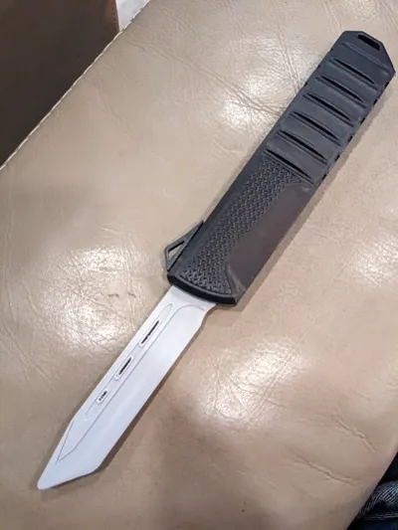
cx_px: 199
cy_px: 265
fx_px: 414
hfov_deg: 51.4
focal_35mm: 27
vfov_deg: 65.3
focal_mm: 4.38
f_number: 1.73
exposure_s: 1/30
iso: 2094
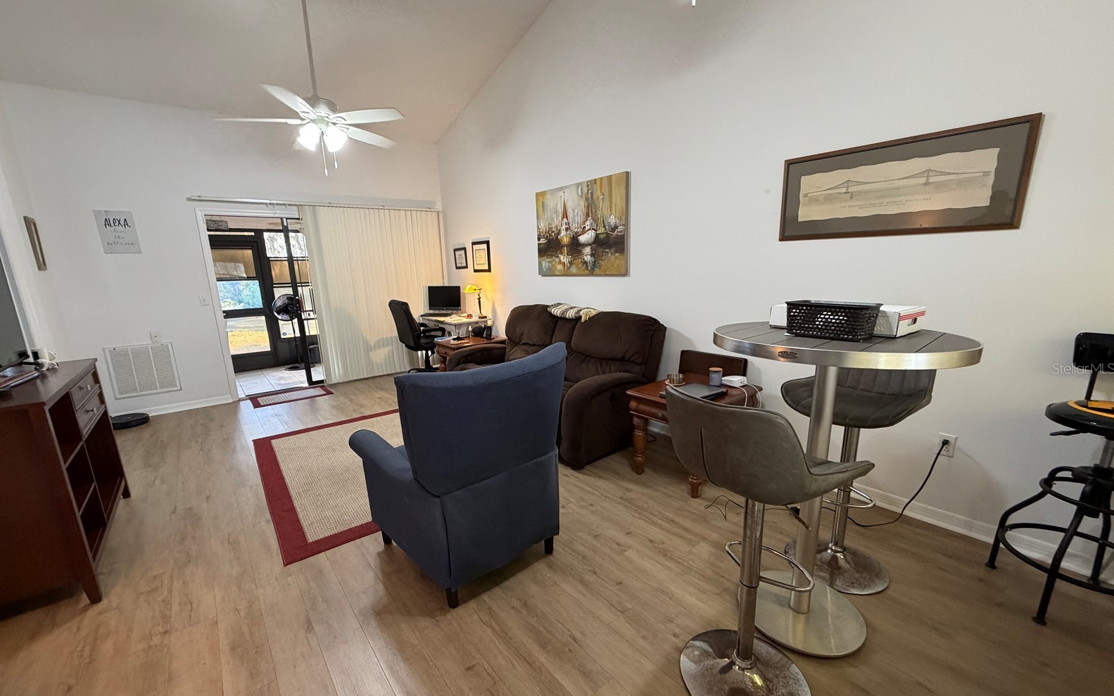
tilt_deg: -12.4
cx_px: 555
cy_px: 368
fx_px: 455
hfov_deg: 101.5
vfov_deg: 74.7
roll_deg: +2.9
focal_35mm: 15
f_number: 2.2
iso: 320
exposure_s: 1/60
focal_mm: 2.22
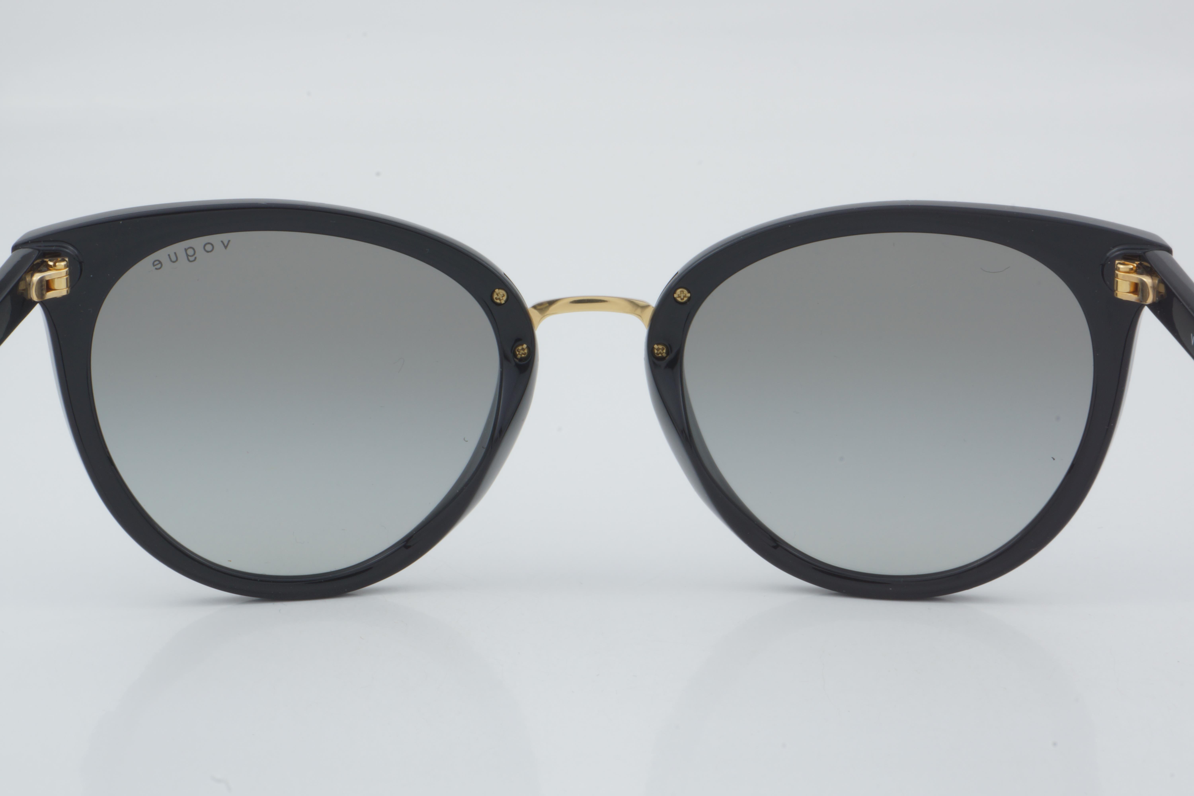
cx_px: 597
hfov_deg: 27.0
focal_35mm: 75
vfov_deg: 18.2
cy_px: 398
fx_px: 2487
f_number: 32
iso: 100
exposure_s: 1/3
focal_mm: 50
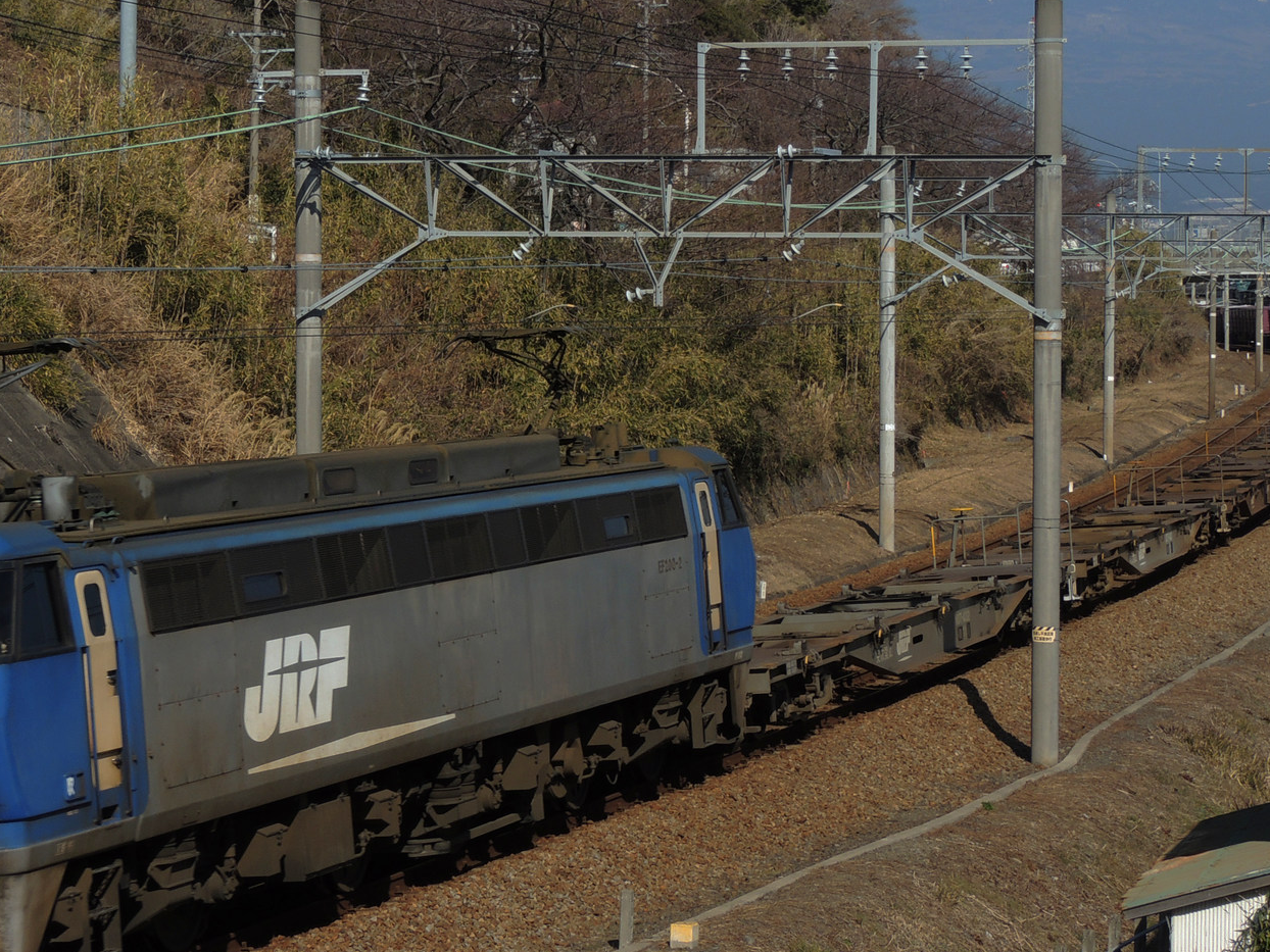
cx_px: 462
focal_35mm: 108
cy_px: 380
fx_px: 3962
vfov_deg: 13.7
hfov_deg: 18.2
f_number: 6.1
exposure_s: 1/500
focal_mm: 12.4
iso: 100
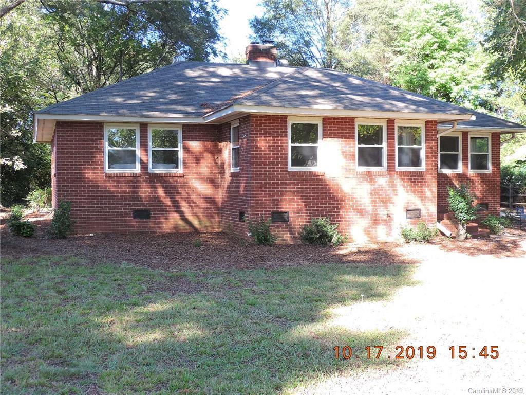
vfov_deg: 33.6
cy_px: 198
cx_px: 263
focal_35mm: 43
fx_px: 653
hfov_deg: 43.9
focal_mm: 7.6
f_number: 3.4
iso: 80
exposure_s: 1/60
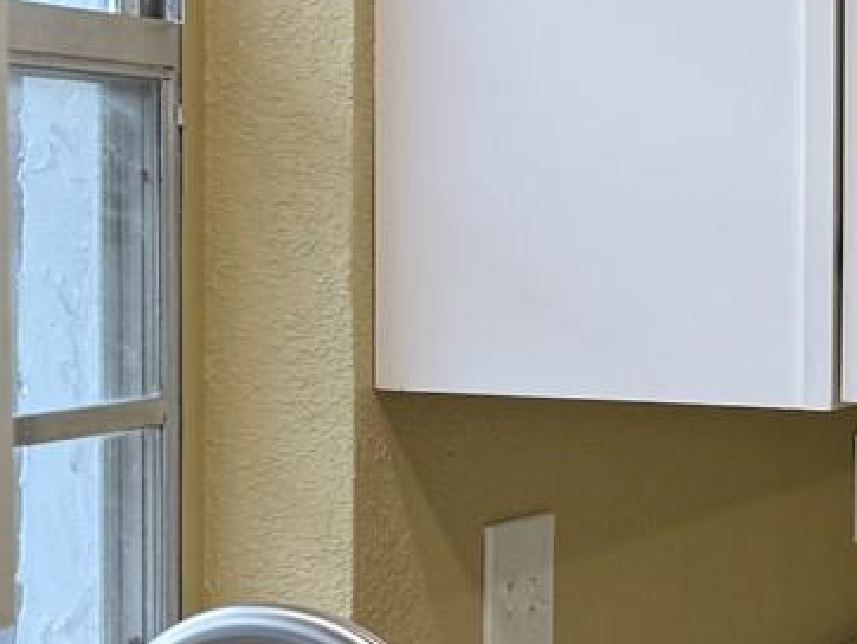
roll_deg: -3.4
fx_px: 2626
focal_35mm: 106
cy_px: 478
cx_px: 1565
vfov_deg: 13.9
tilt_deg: -5.1
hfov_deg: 15.7
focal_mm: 6.76
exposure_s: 1/120
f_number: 1.78
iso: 64
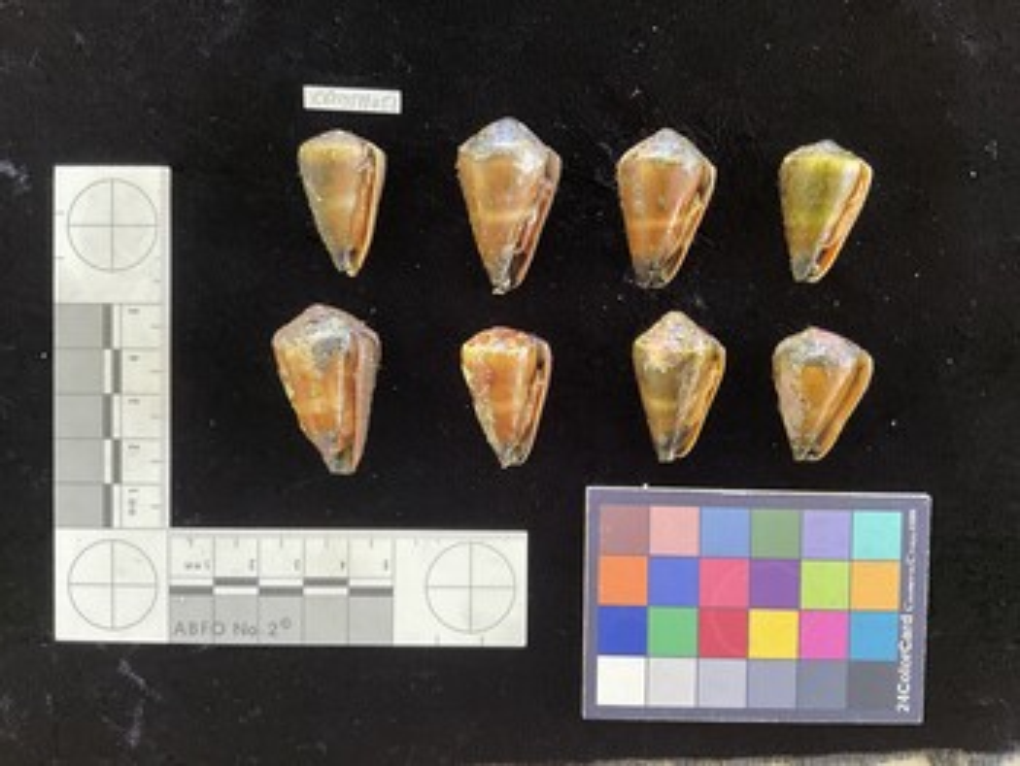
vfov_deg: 48.3
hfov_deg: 61.6
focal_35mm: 29
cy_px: 383
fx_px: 855
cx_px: 510
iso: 100
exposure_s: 1/50
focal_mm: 3
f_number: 1.8
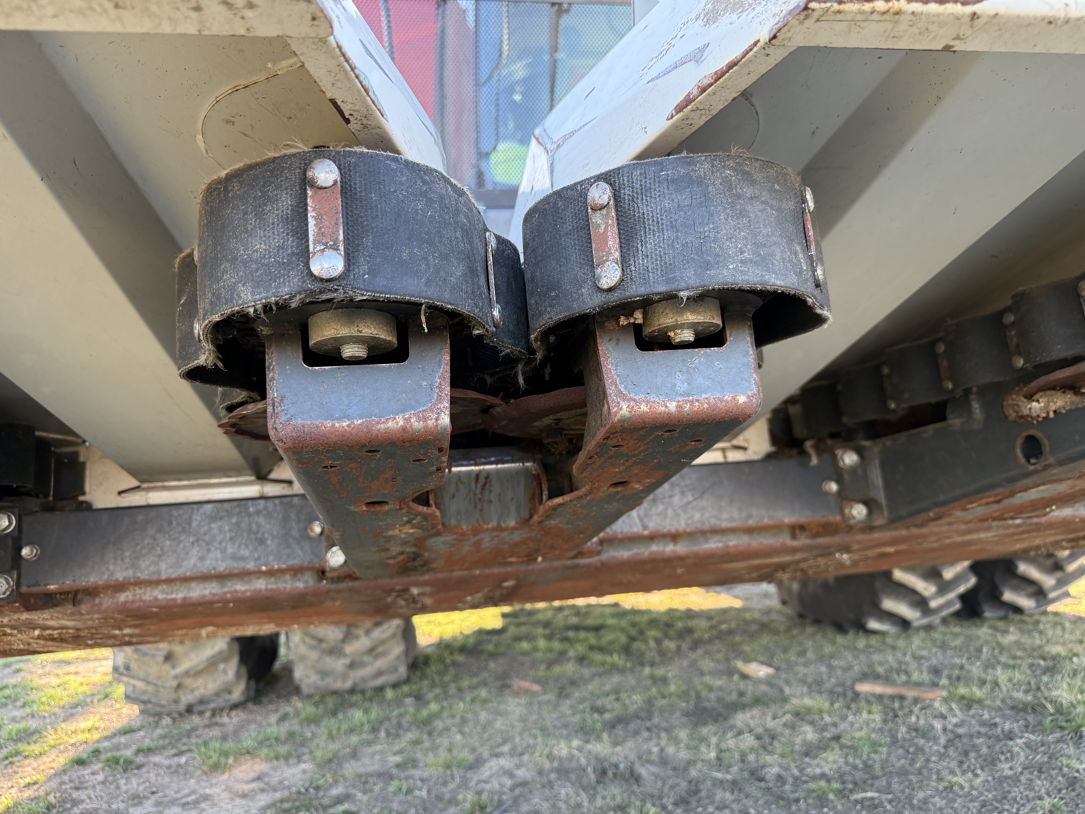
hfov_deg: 71.6
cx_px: 542
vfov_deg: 56.8
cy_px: 407
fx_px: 752
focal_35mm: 24
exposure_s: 1/240
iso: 200
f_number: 1.78
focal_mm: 6.76
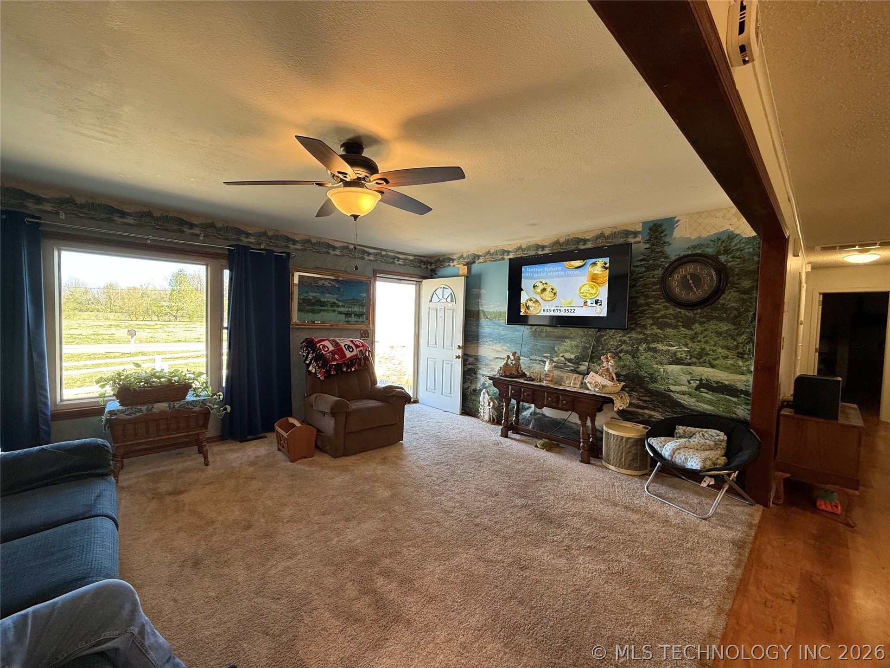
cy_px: 334
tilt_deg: -2.1
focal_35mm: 14
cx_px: 445
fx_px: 360
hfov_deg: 102.1
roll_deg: -2.0
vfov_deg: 85.7
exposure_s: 1/120
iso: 200
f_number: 2.2
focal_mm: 2.22
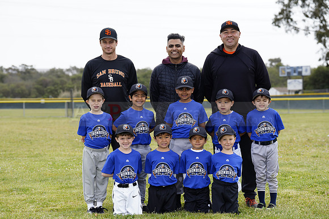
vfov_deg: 15.2
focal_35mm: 90
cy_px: 110
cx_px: 164
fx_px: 823
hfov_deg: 22.6
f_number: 4.5
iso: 100
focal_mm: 90
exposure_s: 1/250
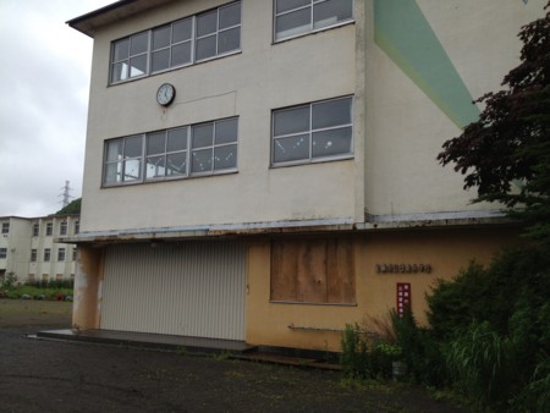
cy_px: 206
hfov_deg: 52.6
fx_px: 556
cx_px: 275
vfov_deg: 40.7
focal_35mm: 35
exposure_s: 1/756
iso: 64
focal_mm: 4.28
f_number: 2.4
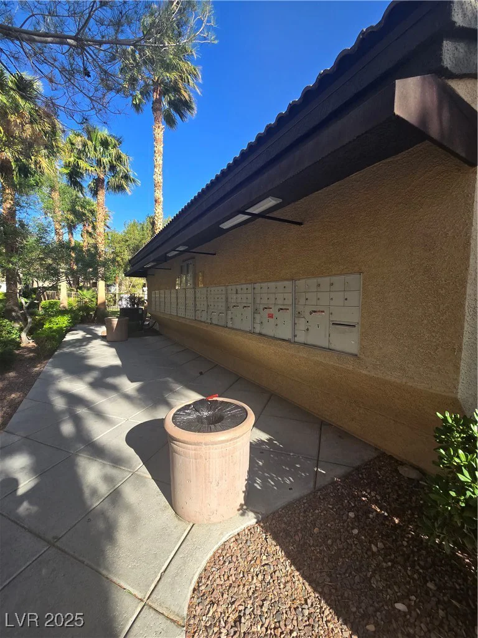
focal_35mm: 13
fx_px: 239
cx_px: 239
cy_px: 319
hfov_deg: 89.9
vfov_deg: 106.2
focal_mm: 2.2
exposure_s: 1/2000
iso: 125
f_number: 2.2
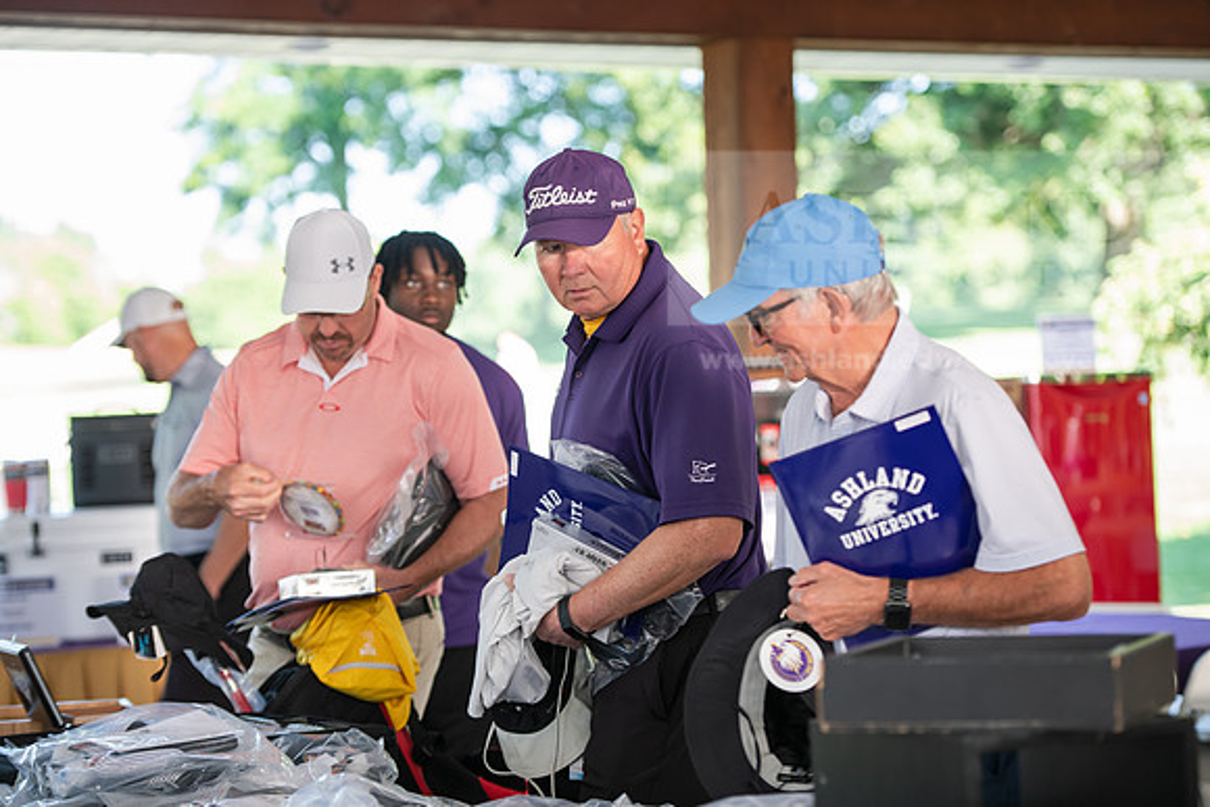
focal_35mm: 100
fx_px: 3362
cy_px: 404
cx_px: 605
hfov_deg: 20.4
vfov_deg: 13.7
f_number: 3.2
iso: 320
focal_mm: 100
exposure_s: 1/200
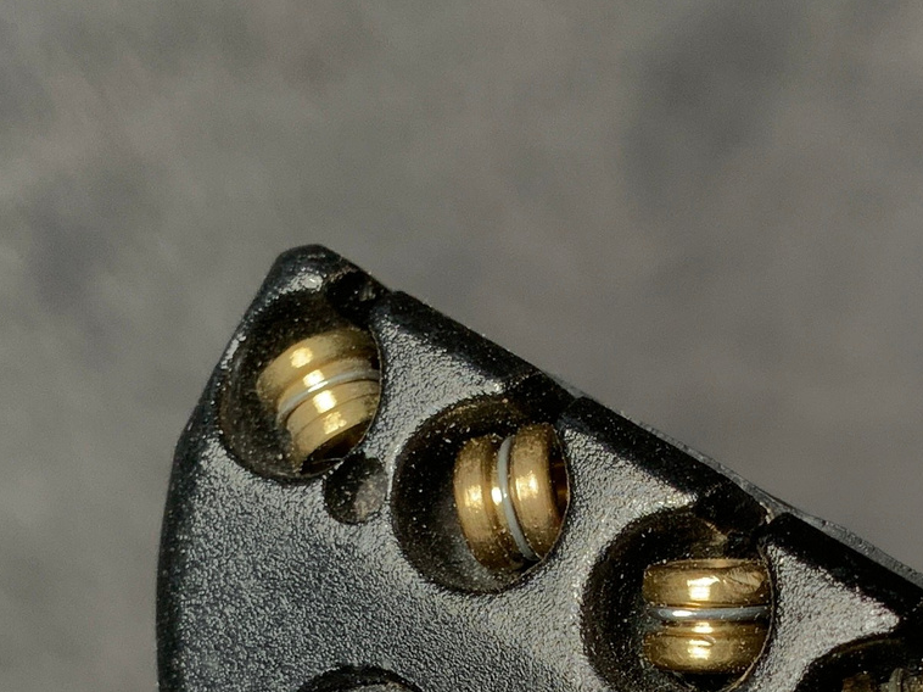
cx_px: 567
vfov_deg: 14.5
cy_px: 870
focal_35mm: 98
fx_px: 2612
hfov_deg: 20.0
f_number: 1.8
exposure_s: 1/104
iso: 25
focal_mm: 3
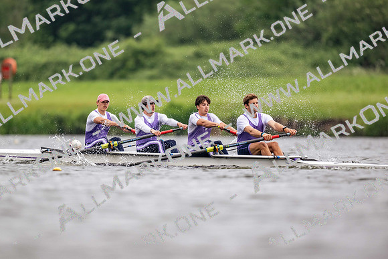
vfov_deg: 2.3
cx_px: 194
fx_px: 6468
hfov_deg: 3.4
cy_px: 130
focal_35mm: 600
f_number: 4
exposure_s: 1/2000
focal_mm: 600
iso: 900
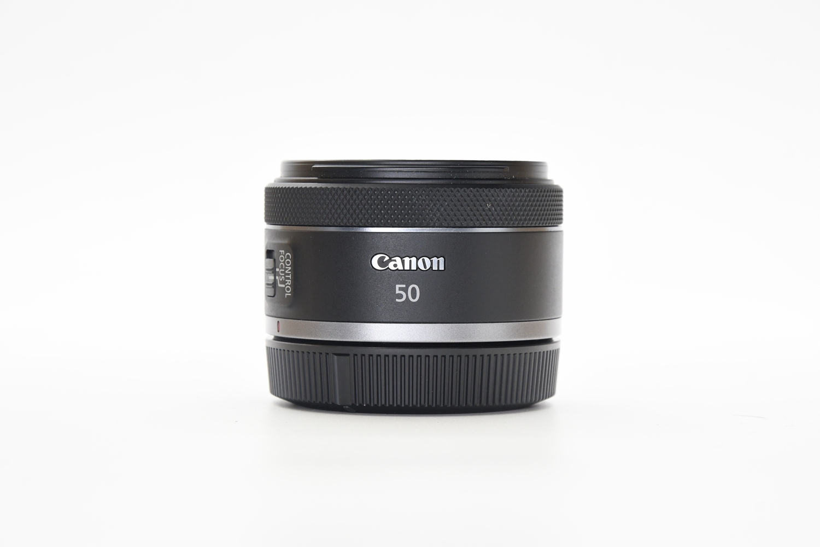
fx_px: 2733
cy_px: 274
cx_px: 410
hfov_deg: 17.1
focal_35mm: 120
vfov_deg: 11.4
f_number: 8
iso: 1250
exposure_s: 1/125
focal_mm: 80
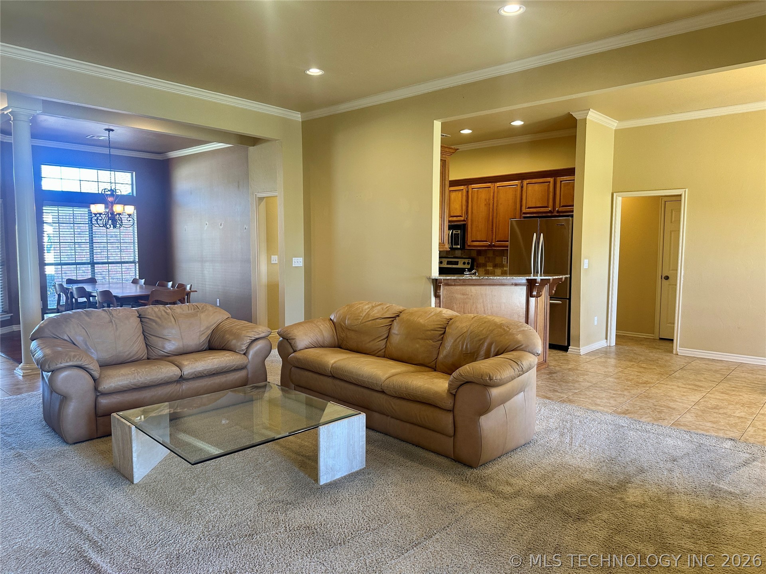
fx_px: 531
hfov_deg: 71.6
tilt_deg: -4.8
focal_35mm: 24
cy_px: 287
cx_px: 383
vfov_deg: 56.8
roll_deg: -0.5
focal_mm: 6.86
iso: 160
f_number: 1.78
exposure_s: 1/60
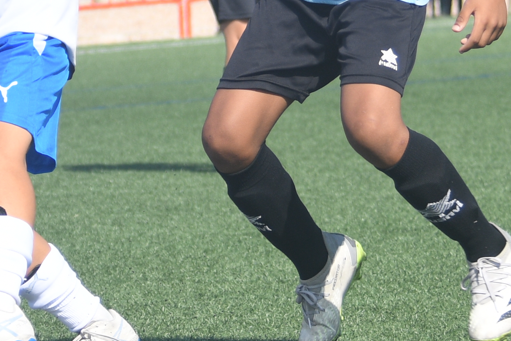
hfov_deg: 4.5
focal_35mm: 460
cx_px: 0
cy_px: -12
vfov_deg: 3.0
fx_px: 6530
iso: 200
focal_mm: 80
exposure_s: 1/1000
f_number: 4.5
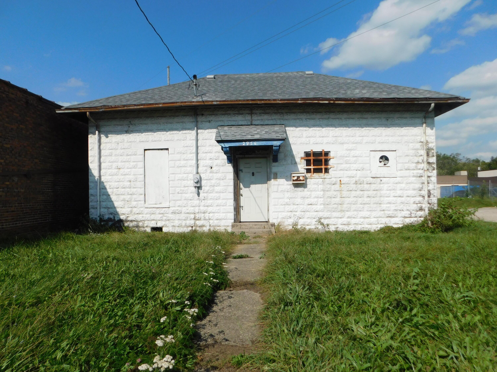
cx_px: 248
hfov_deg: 73.9
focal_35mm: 23
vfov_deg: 58.9
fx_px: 330
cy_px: 186
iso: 125
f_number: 6
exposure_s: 1/800
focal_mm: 4
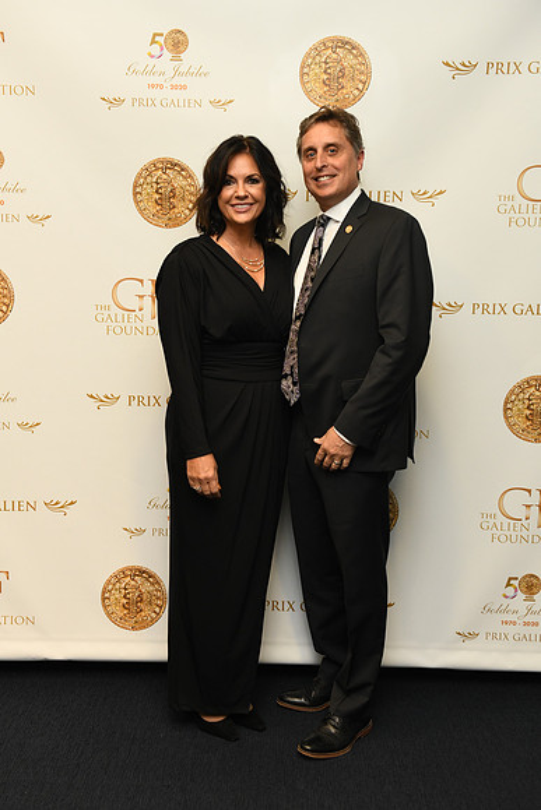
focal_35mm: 44
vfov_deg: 44.5
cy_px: 405
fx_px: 991
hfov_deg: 30.5
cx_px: 270
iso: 2000
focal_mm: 44
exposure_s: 1/125
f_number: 5.6
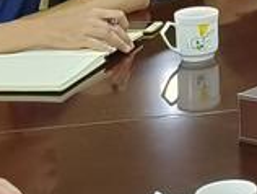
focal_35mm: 185
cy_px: -170
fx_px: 1376
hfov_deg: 8.8
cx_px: 773
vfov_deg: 7.8
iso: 1800
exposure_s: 1/50
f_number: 1.75
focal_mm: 5.5
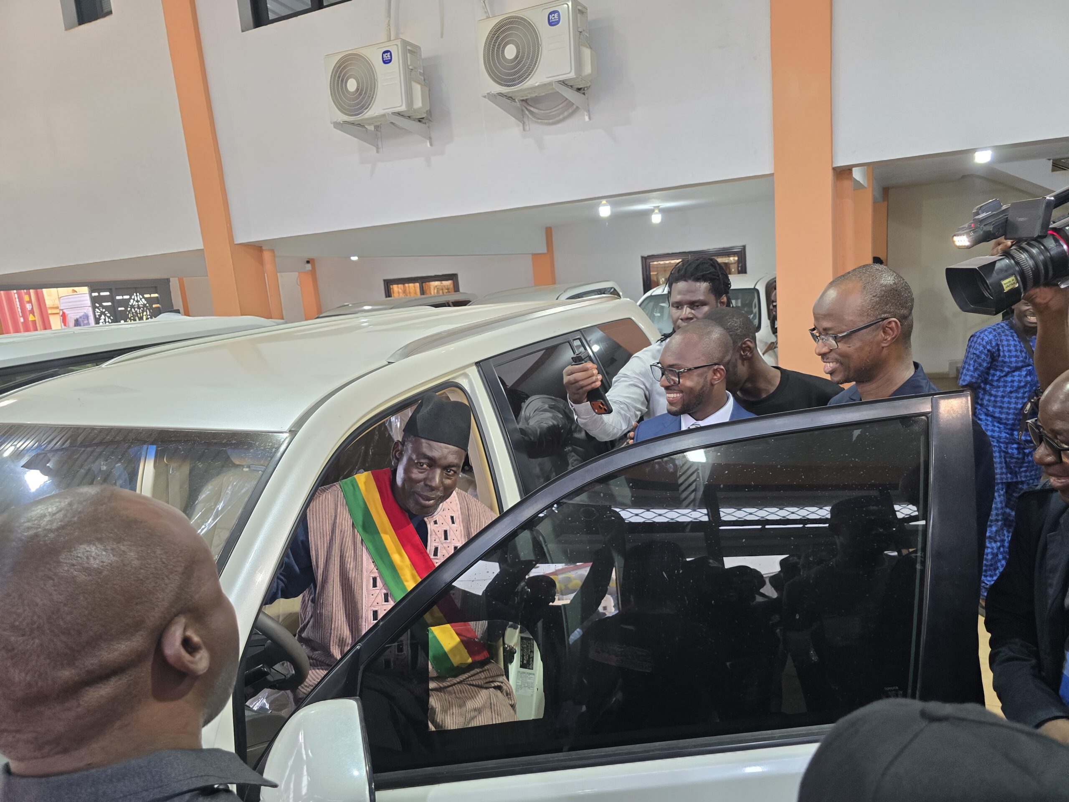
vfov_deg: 58.9
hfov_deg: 73.9
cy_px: 401
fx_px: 710
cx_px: 534
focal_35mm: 23
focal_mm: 6.3
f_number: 1.7
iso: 250
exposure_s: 1/100
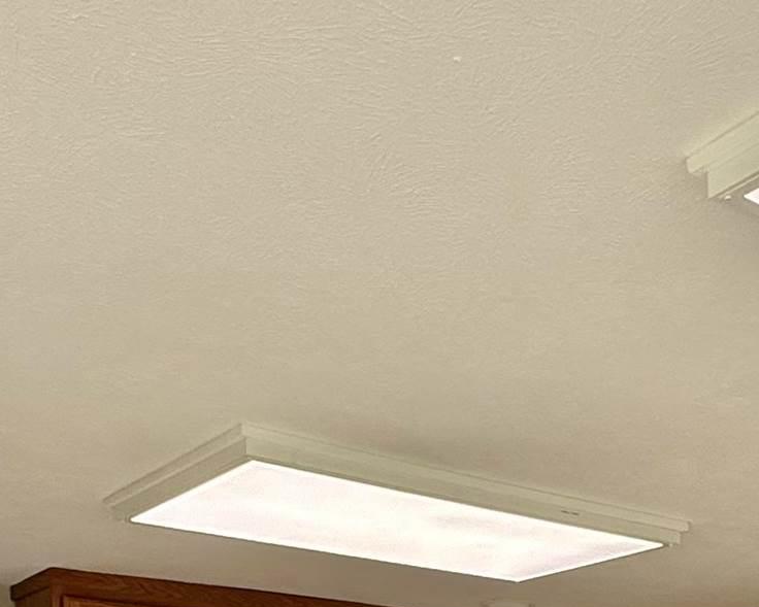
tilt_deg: -2.9
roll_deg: +0.0
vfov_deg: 21.8
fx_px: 1281
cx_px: 478
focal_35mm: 57
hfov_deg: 32.8
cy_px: 932
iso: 100
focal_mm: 2.22
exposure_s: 1/99
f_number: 2.2
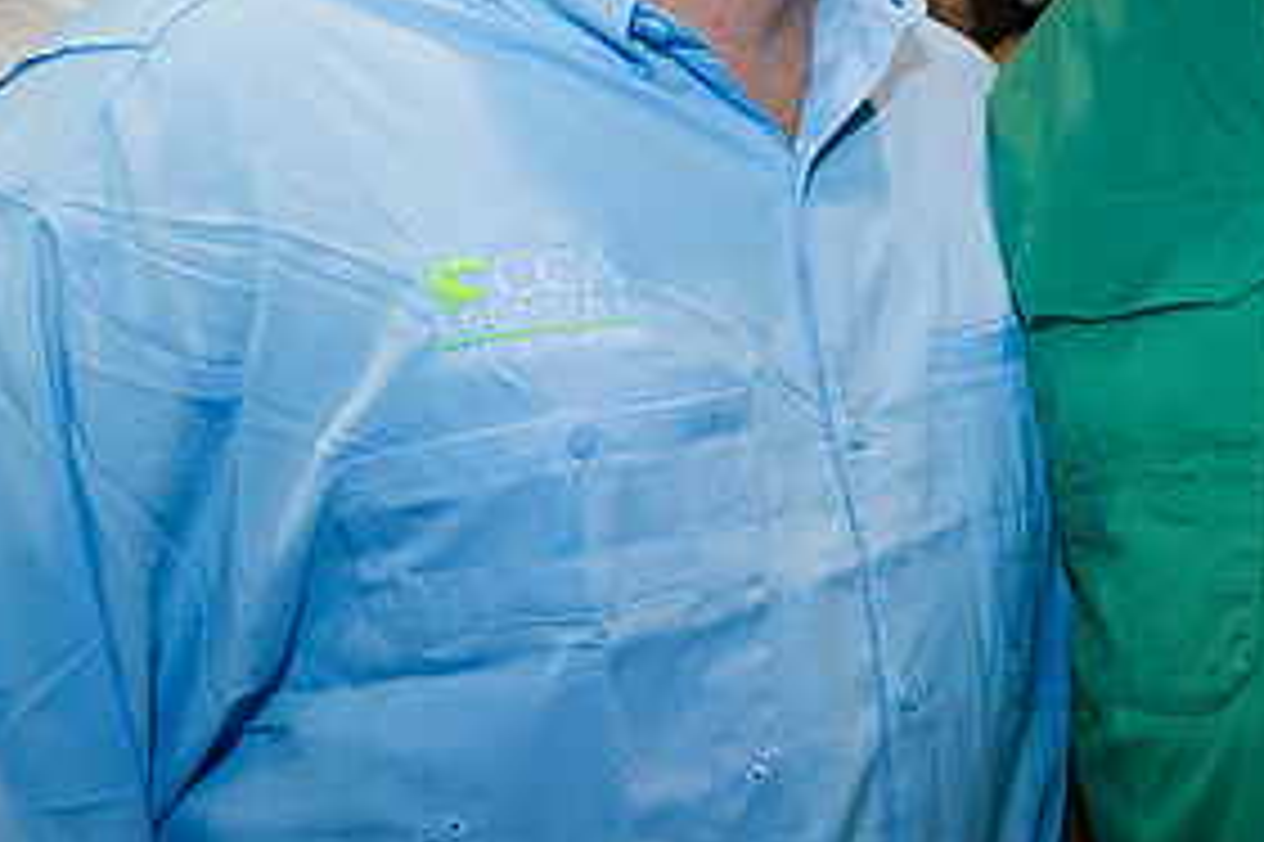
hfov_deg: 29.8
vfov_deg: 20.7
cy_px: 68
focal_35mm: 64
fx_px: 2246
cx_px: 1188
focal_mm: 31
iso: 1250
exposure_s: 1/100
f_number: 5
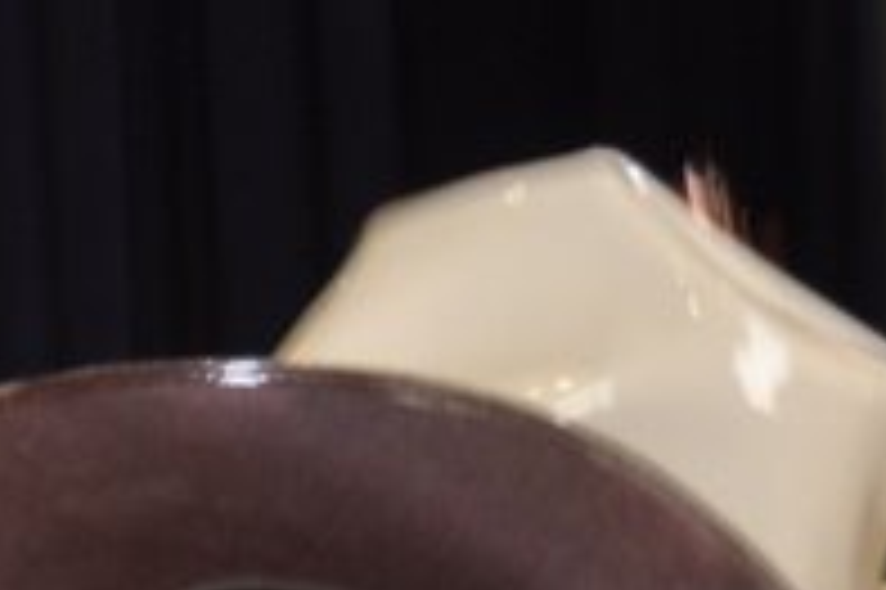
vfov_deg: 2.4
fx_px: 13943
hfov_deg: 3.6
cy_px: 1678
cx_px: 2096
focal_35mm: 567
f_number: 5.3
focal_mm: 62
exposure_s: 1/60
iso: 200
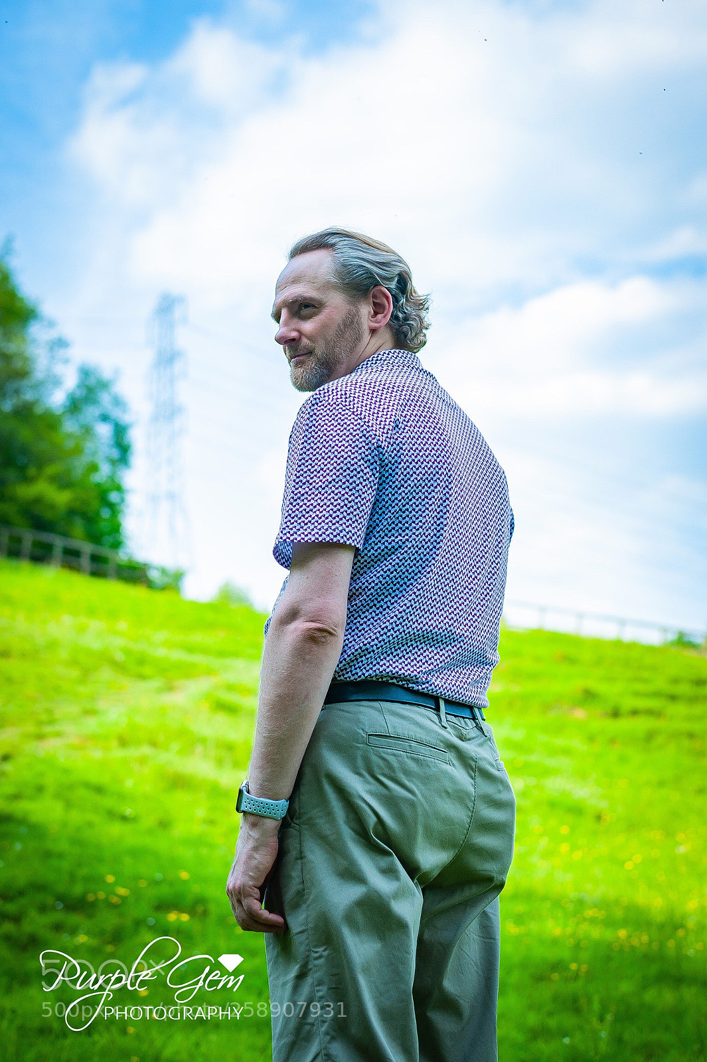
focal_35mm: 50
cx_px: 354
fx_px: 1474
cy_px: 531
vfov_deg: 39.6
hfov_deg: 27.0
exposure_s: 1/1600
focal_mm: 50
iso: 200
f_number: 3.2
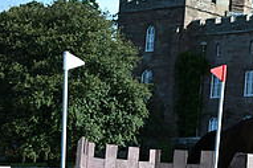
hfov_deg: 12.0
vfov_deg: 8.3
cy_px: 43
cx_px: 379
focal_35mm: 164
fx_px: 1152
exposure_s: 1/1250
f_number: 4
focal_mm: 54
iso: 200
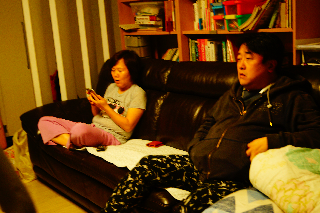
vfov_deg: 29.8
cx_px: 160
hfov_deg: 43.6
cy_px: 106
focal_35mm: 45
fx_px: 400
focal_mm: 30
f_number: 4.5
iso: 1000
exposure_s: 1/60
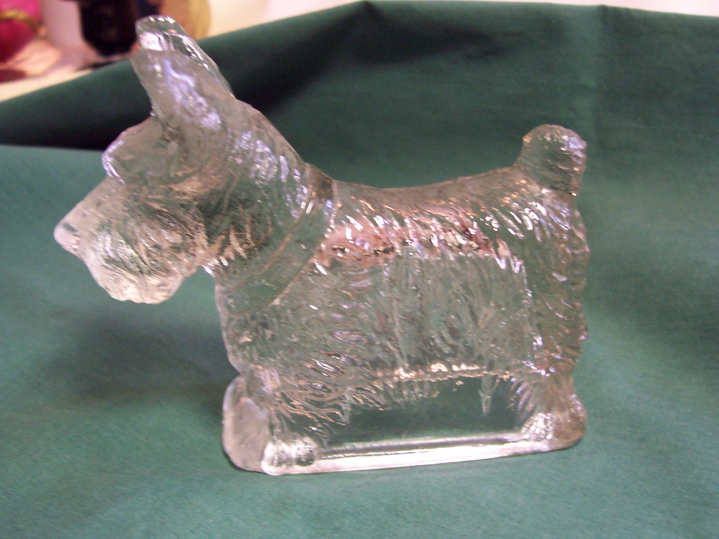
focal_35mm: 37
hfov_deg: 50.1
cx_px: 360
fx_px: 769
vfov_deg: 38.7
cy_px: 270
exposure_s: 1/20
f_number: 2.8
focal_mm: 5.6
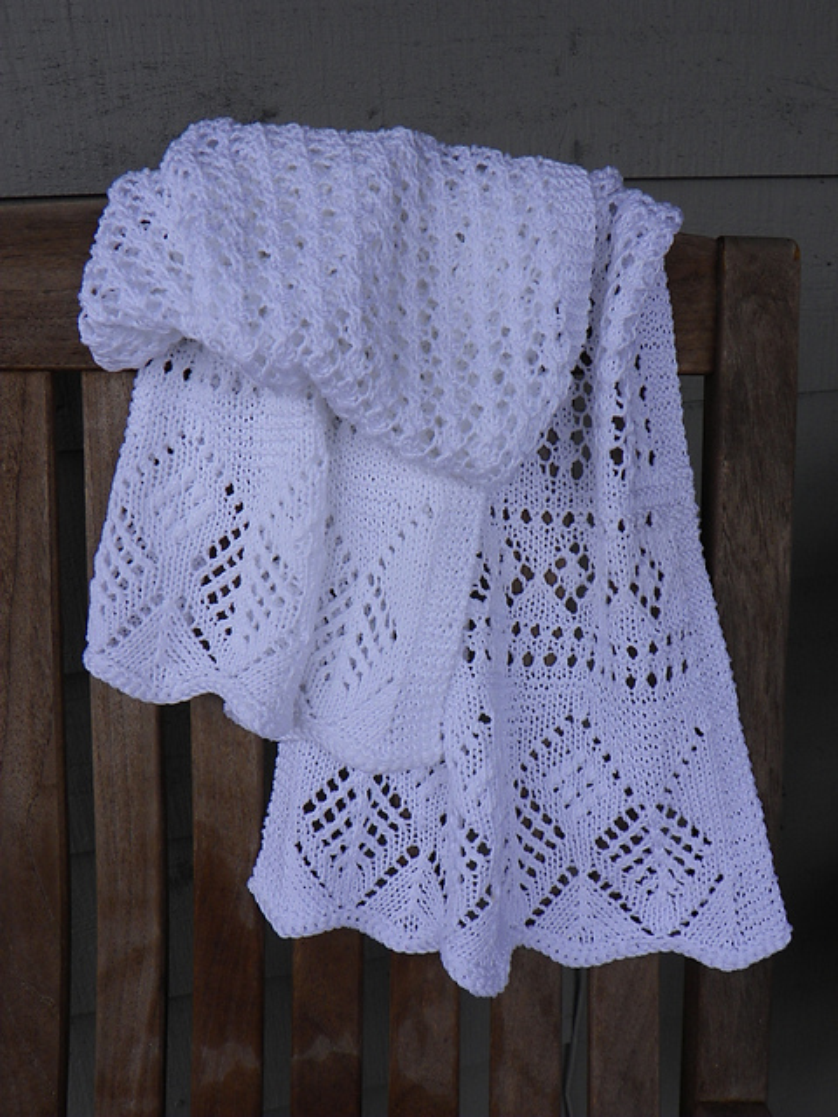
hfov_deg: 42.9
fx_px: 1065
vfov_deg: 55.4
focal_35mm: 33
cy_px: 558
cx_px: 419
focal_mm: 5.9
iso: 64
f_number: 3.2
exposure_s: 1/160
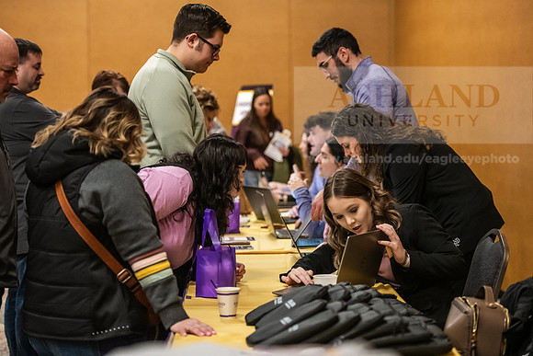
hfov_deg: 23.6
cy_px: 178
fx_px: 1274
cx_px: 266
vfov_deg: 15.9
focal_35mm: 86
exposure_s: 1/200
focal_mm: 86
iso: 4000
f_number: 3.2
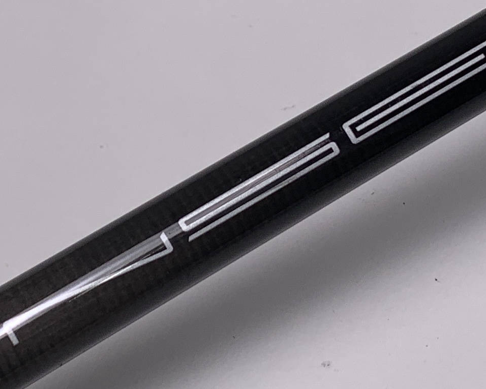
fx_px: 1539
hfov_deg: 17.9
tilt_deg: -58.6
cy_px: 194
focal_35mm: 107
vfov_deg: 14.4
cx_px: 219
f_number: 1.8
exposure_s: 1/564
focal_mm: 4.25
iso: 25
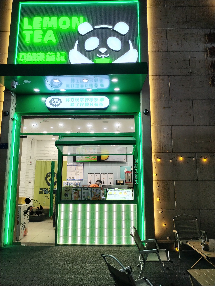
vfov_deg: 67.3
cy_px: 143
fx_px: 215
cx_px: 108
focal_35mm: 26
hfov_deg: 53.1
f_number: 1.8
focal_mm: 4.75
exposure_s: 1/50
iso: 146
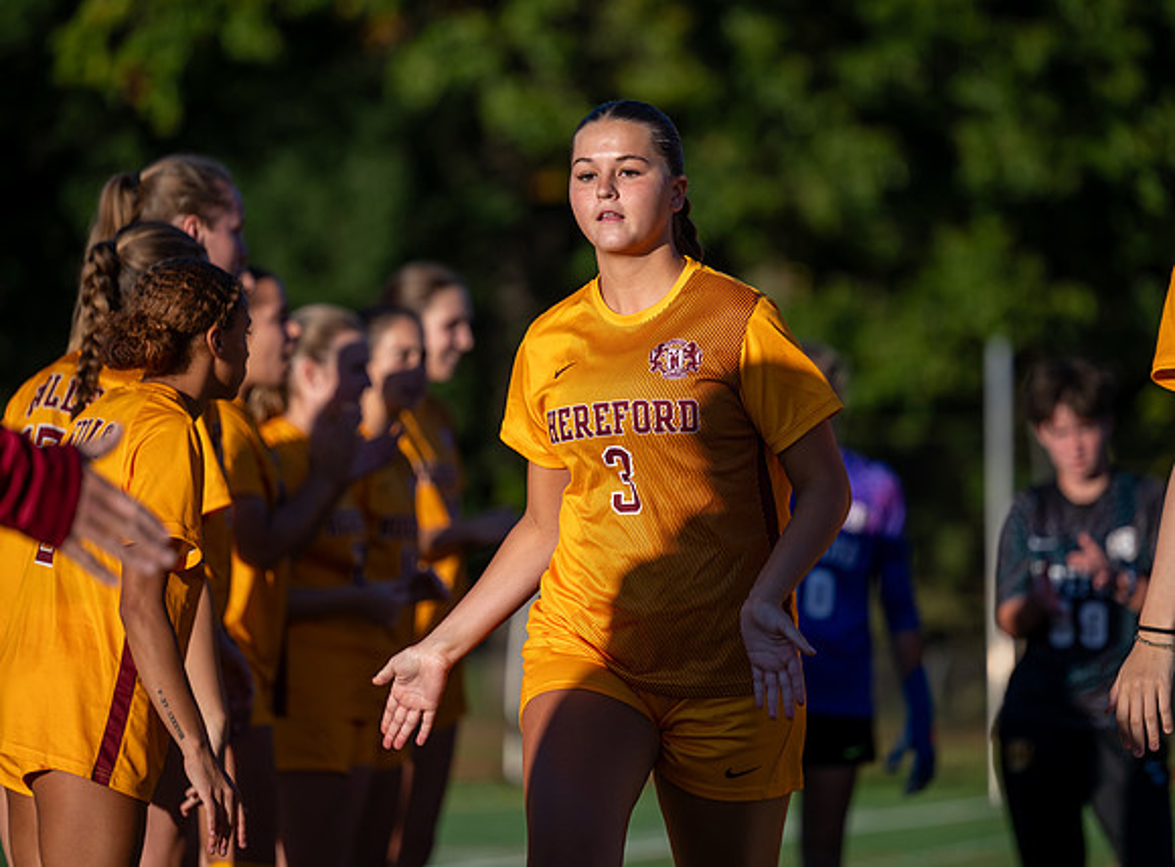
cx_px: 625
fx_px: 6233
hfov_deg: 10.8
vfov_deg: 8.0
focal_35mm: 185
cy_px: 397
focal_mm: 155
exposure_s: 1/2000
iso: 90
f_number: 2.8
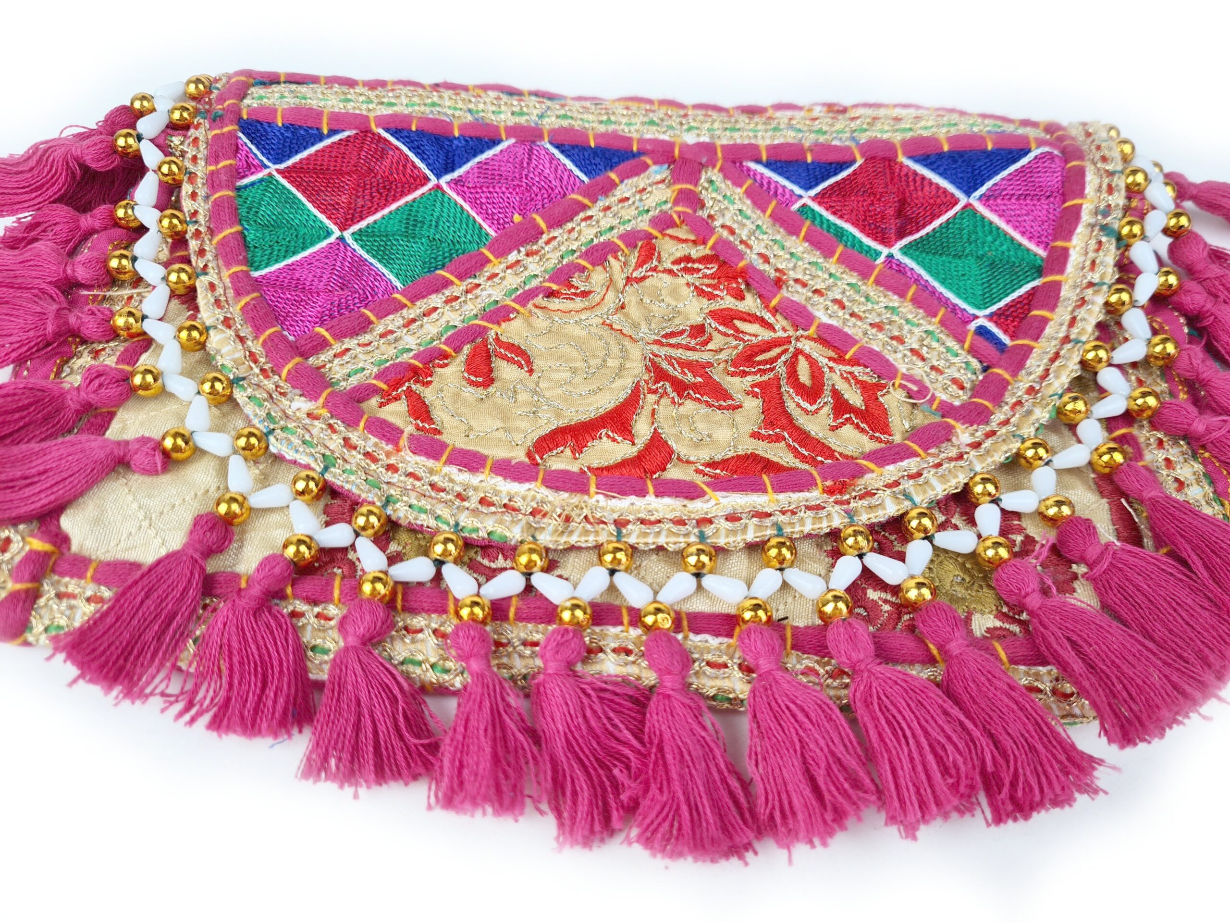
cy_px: 462
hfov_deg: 67.3
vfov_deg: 53.1
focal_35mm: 26
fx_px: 924
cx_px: 615
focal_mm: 5.4
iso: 50
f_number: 1.8
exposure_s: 1/124
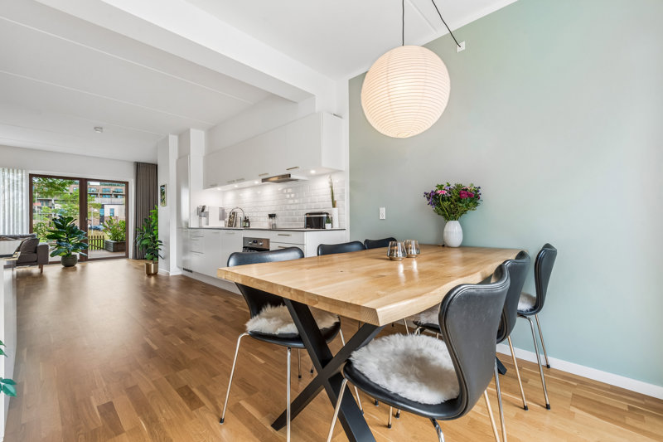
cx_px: 332
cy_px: 221
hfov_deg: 100.4
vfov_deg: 77.3
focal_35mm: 15
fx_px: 276
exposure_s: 1/40
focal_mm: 15
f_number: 10
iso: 250
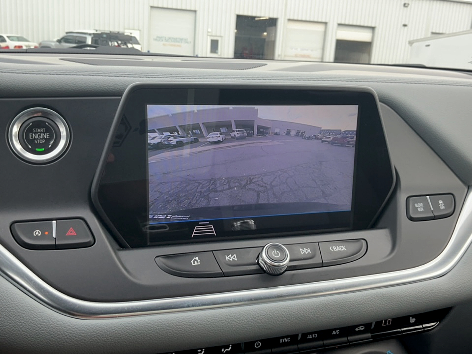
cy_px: 177
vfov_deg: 46.8
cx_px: 236
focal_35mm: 30
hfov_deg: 60.0
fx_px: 409
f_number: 1.8
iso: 16
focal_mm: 3
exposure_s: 1/120
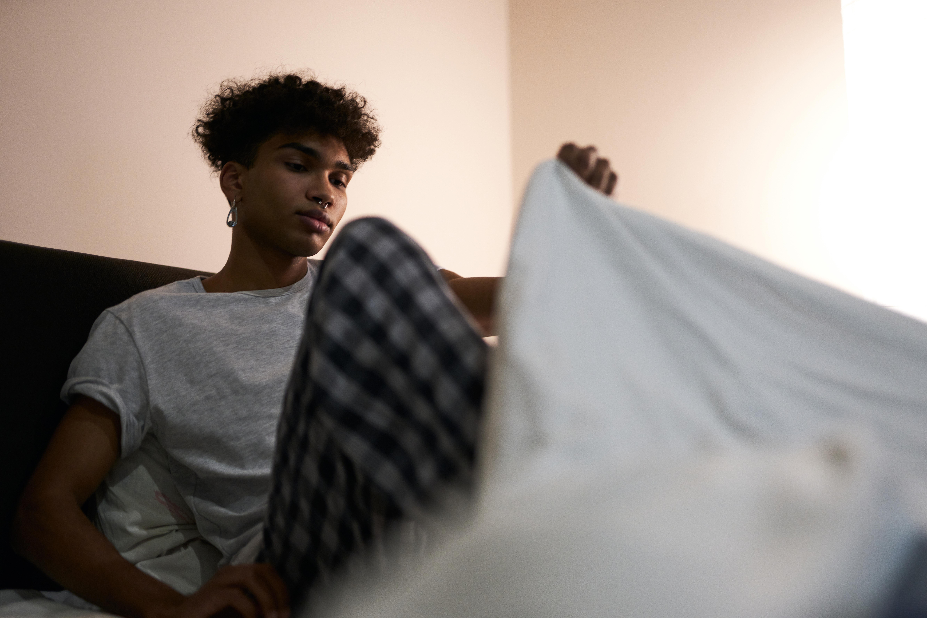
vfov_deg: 27.0
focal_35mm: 50
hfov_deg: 39.6
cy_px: 309
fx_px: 1287
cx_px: 464
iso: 400
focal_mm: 50
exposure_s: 1/160
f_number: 1.4
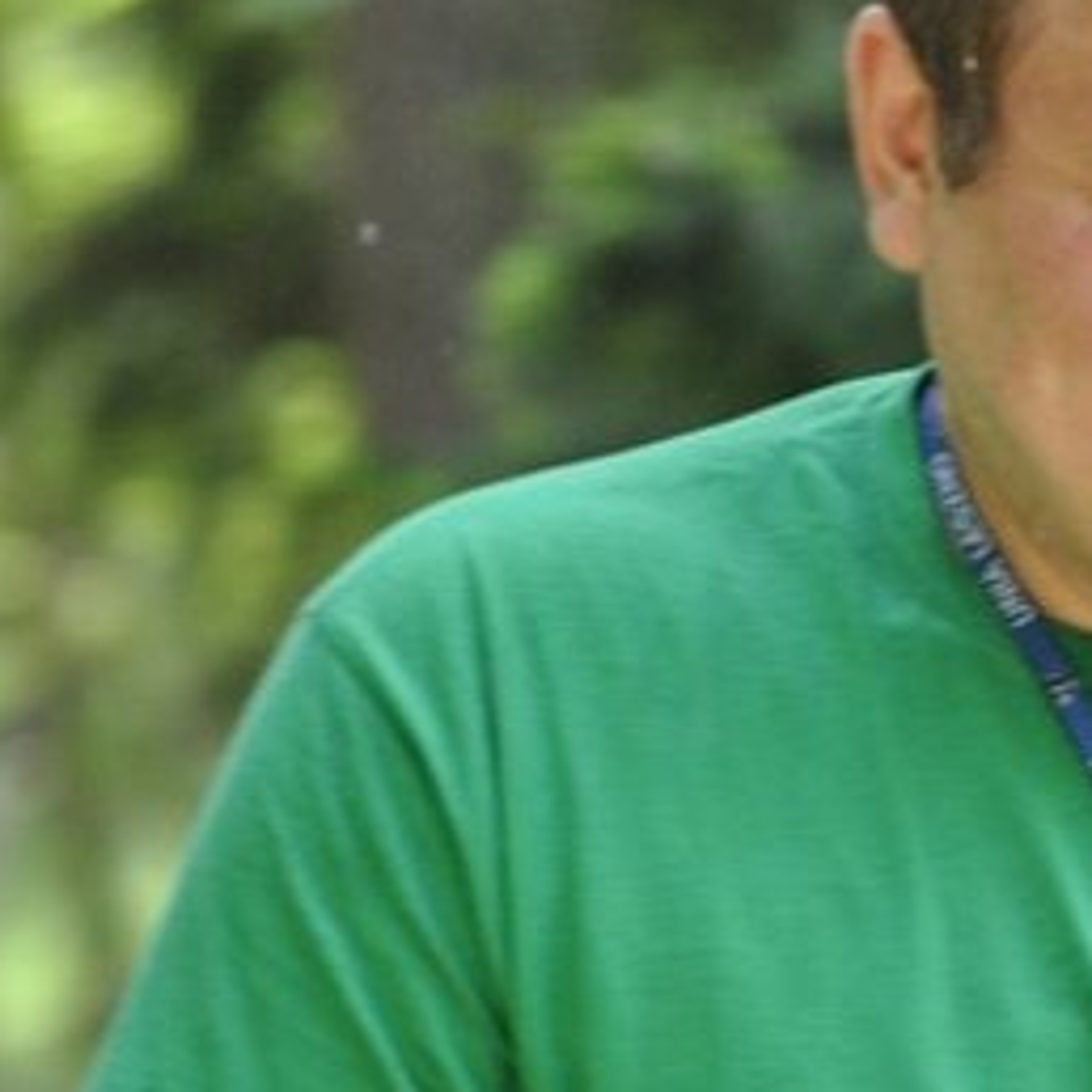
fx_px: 17203
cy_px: 635
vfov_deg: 3.6
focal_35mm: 482
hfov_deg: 3.6
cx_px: 1033
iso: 800
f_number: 5
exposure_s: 1/100
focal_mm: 150
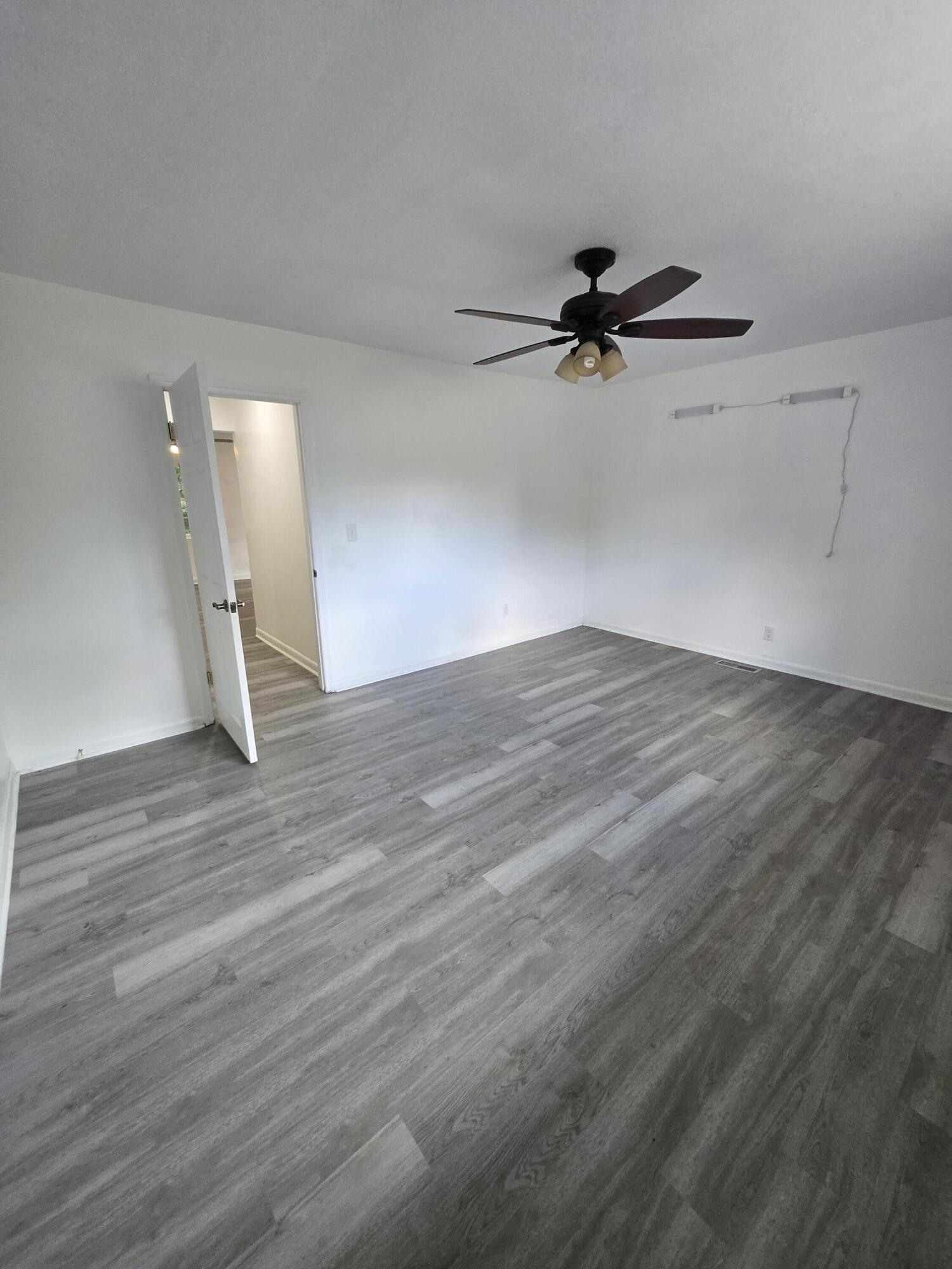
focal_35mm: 13
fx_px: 477
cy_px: 634
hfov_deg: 89.9
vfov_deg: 106.2
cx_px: 476
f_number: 2.2
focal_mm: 1.7
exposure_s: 1/60
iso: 125
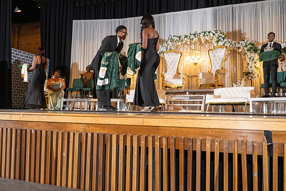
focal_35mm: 32
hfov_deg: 59.5
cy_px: 96
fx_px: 250
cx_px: 143
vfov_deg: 41.7
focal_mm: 31.5
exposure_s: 1/200
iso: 3200
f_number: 5.6
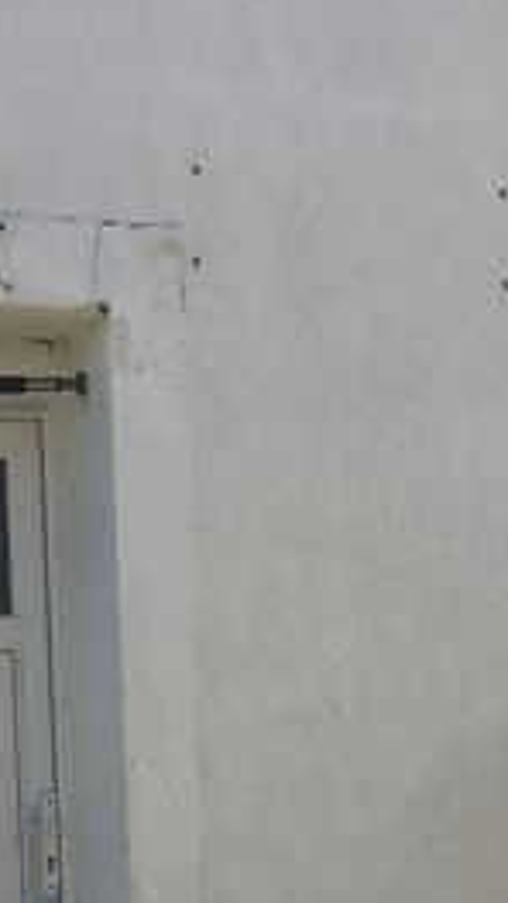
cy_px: 1040
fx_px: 2873
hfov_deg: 10.1
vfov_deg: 17.2
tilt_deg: -4.4
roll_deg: +2.1
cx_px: 45
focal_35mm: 120
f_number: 2.2
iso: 32
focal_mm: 4.15
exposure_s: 1/1364
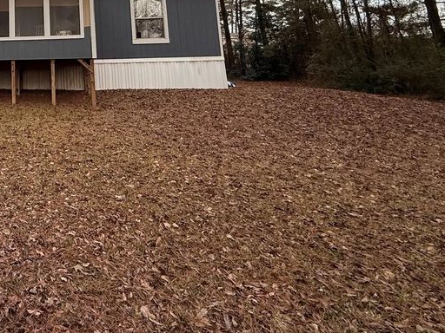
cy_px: 30
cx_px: 5
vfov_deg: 45.0
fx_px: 360
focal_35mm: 28
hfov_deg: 51.5
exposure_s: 1/472
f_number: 2.2
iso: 64
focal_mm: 2.22
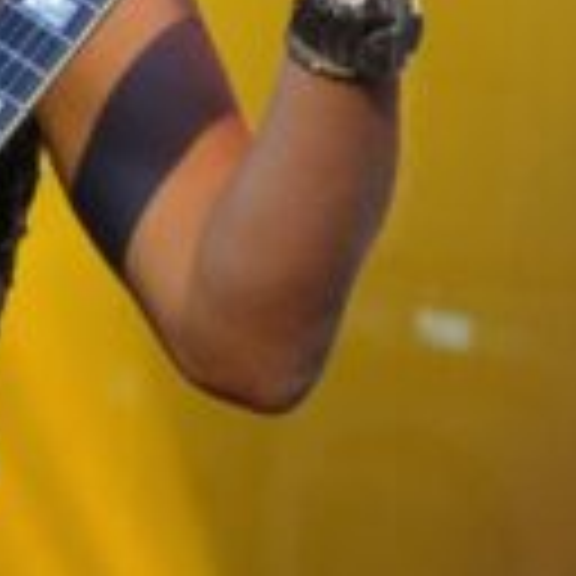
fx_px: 12933
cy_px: 238
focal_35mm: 687
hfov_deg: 2.5
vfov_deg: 2.6
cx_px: -324
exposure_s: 1/160
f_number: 5.6
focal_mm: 90
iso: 5000
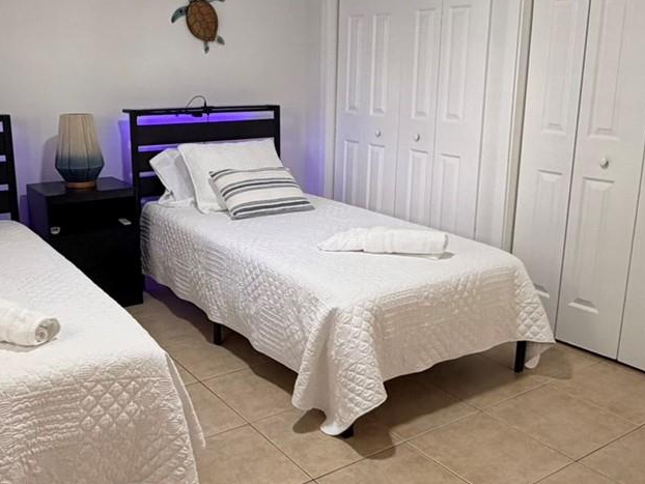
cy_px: 217
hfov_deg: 51.2
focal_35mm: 36
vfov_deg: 39.6
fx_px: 671
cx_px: 284
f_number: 2.2
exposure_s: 1/60
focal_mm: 2.22
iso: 250
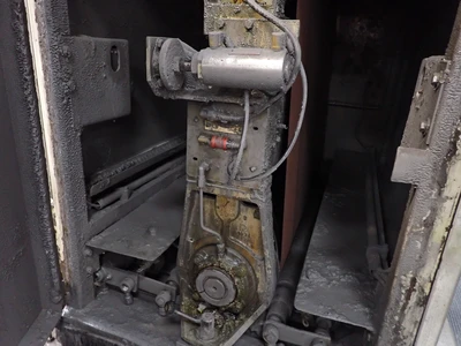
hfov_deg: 69.4
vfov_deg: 54.9
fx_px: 333
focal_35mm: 25
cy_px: 173
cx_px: 230
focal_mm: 4.5
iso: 800
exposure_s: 1/20
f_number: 2
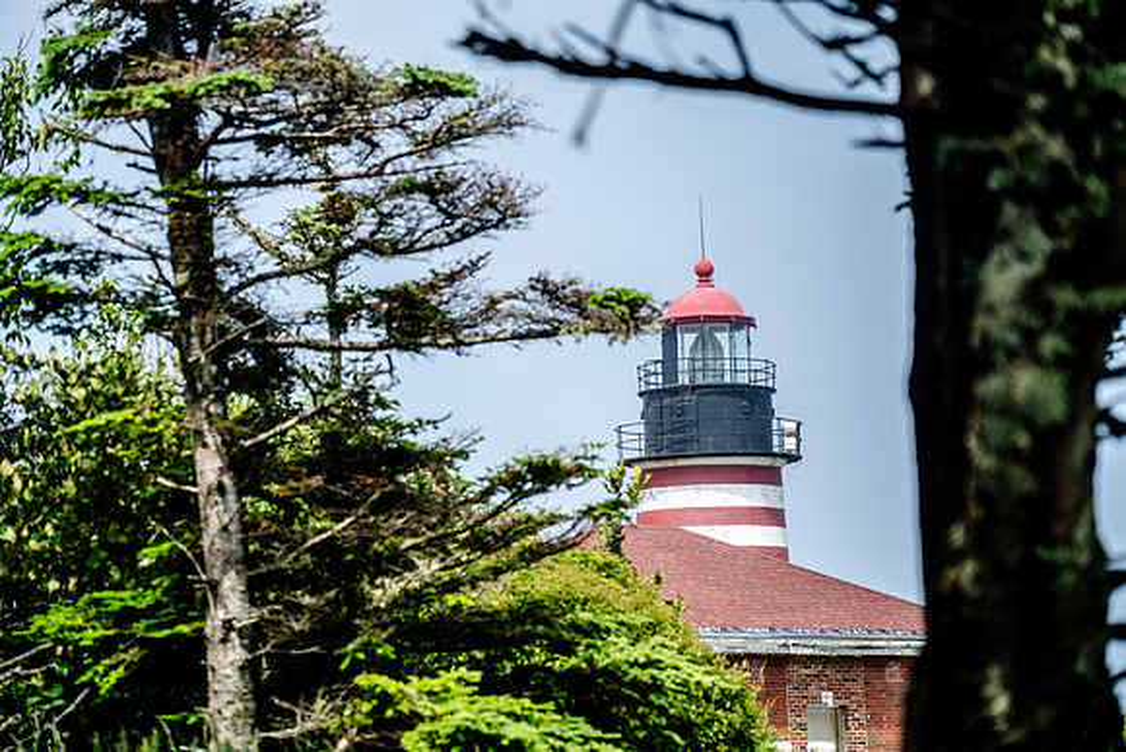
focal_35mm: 97
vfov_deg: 14.1
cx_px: 563
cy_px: 376
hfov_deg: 21.0
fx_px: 3035
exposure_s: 1/1600
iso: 160
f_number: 4
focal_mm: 97
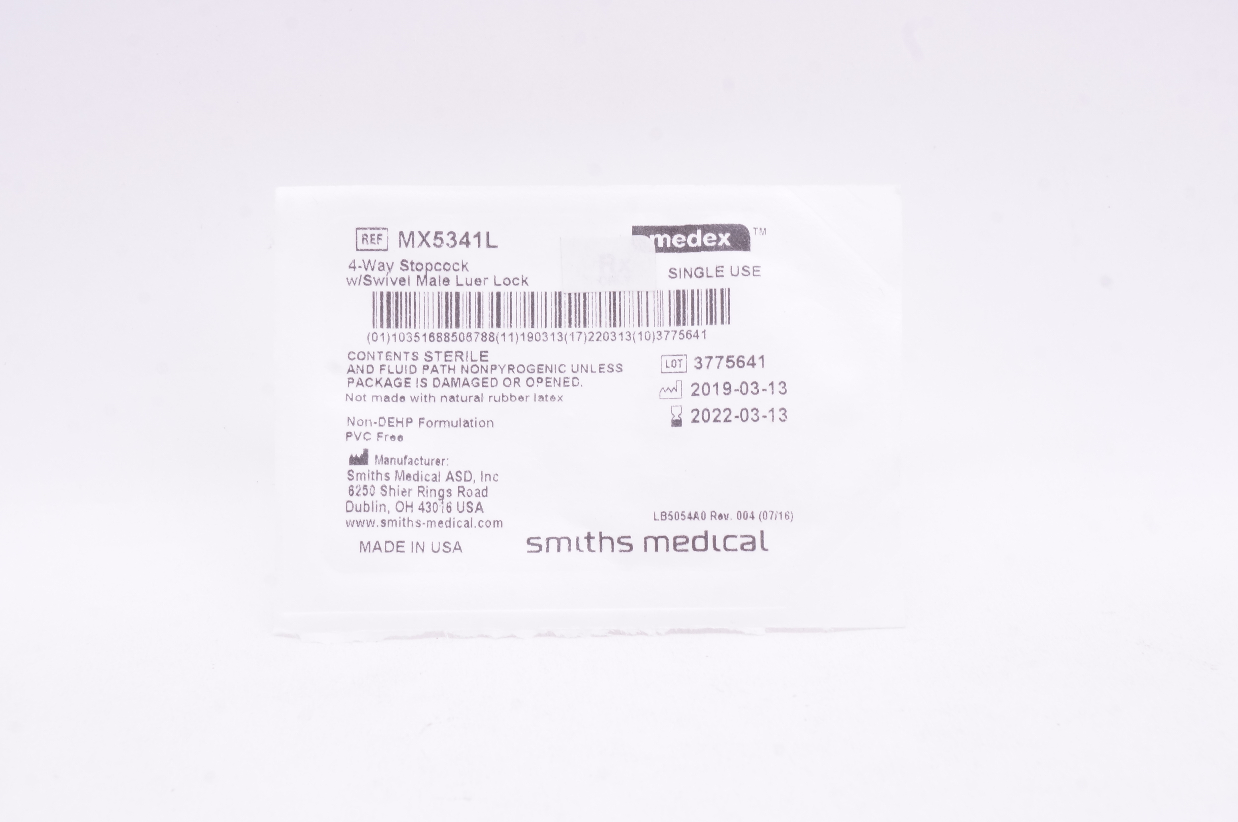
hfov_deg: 29.9
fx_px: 2319
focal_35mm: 68
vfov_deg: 20.1
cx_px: 619
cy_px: 411
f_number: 14
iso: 800
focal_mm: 45
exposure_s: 1/20
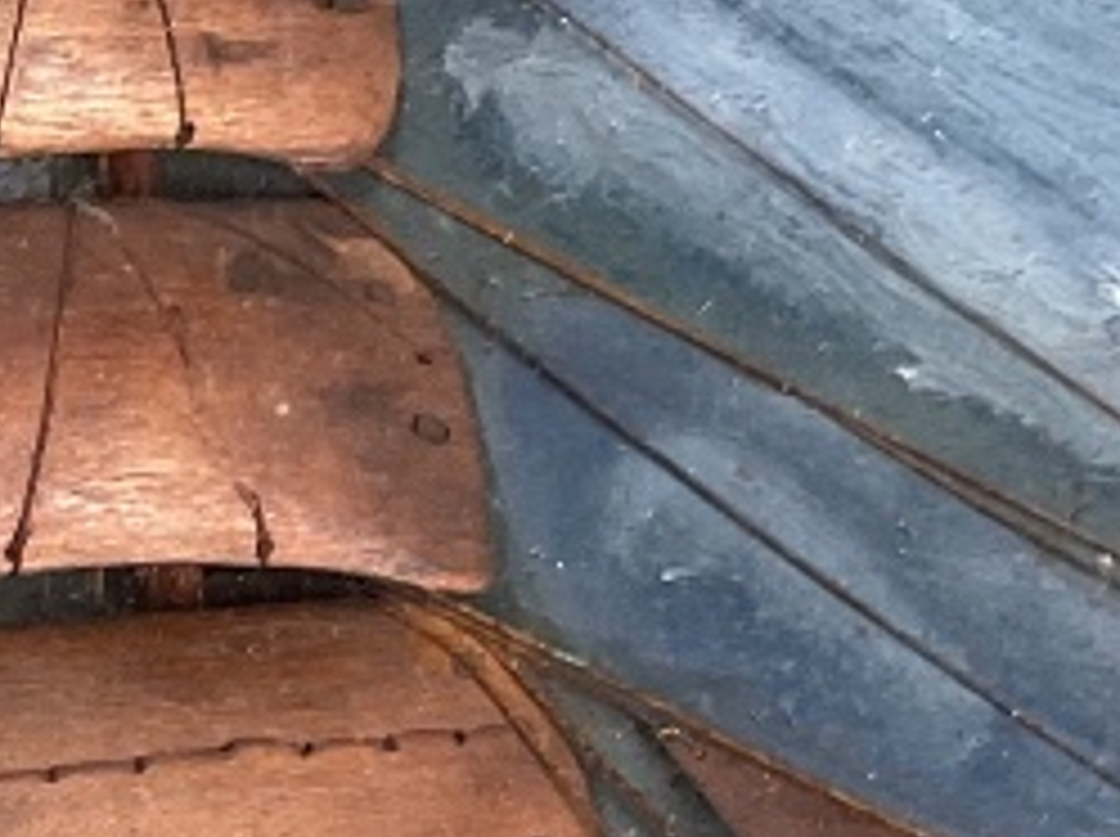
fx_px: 4523
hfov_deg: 14.1
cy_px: 1048
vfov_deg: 10.4
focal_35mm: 140
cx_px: 342
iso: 50
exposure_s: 1/60
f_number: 1.8
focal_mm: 3
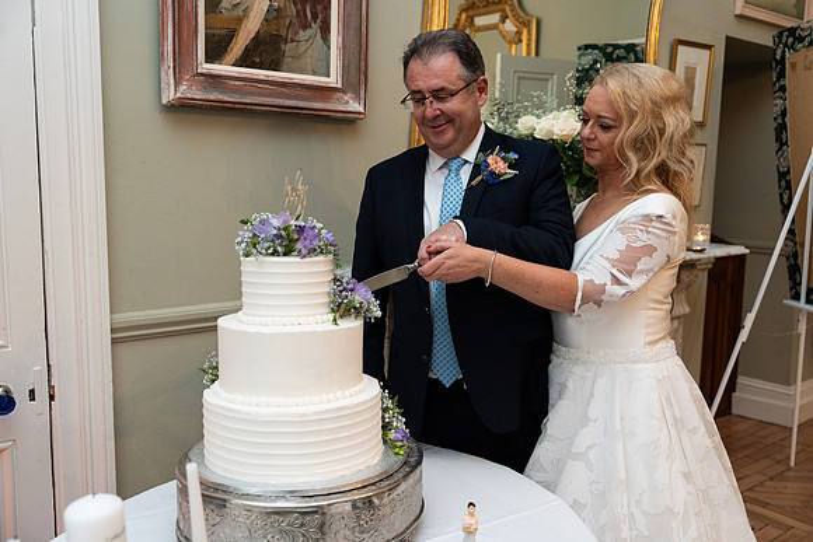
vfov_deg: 40.0
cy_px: 271
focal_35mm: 33
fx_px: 745
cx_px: 406
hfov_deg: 57.2
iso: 2500
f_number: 3.5
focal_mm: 33
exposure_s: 1/200
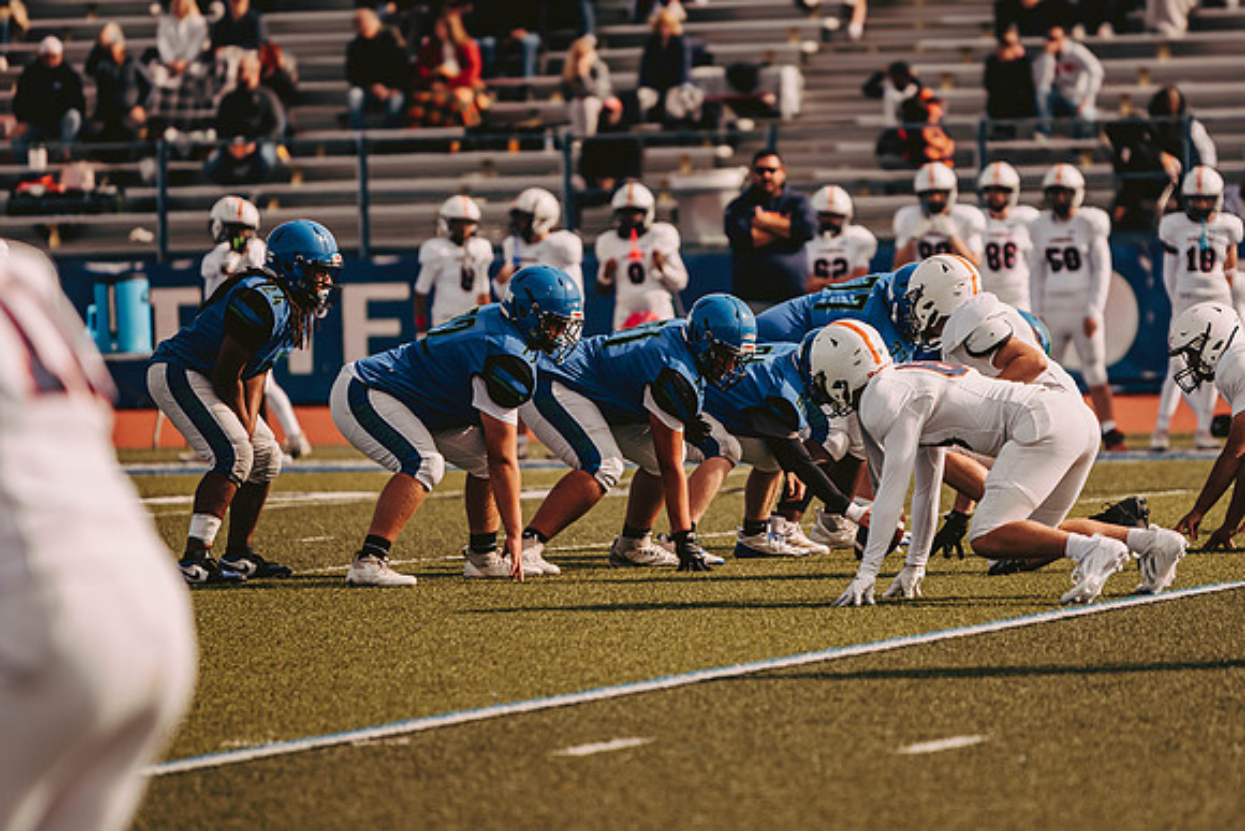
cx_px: 788
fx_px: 10306
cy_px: 390
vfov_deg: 4.6
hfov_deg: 6.9
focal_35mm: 298
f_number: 2.8
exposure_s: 1/2000
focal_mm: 200
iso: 160
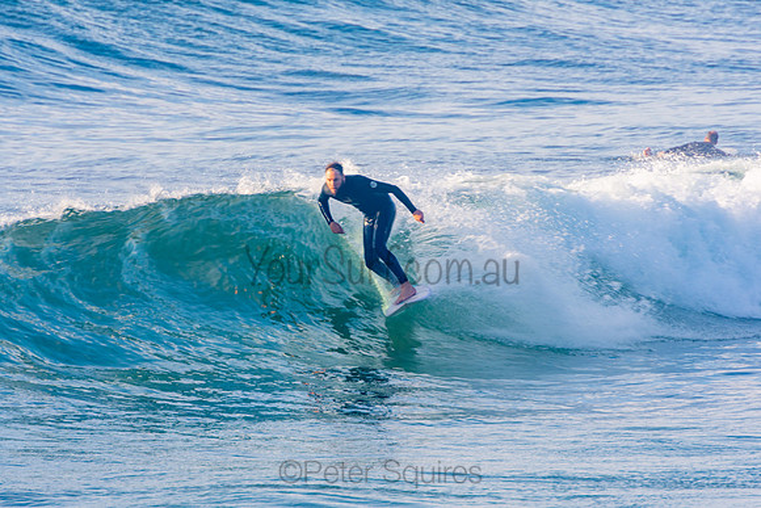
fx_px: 13137
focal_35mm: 621
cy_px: 254
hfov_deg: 3.3
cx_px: 380
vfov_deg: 2.2
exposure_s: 1/200
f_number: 9
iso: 100
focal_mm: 400
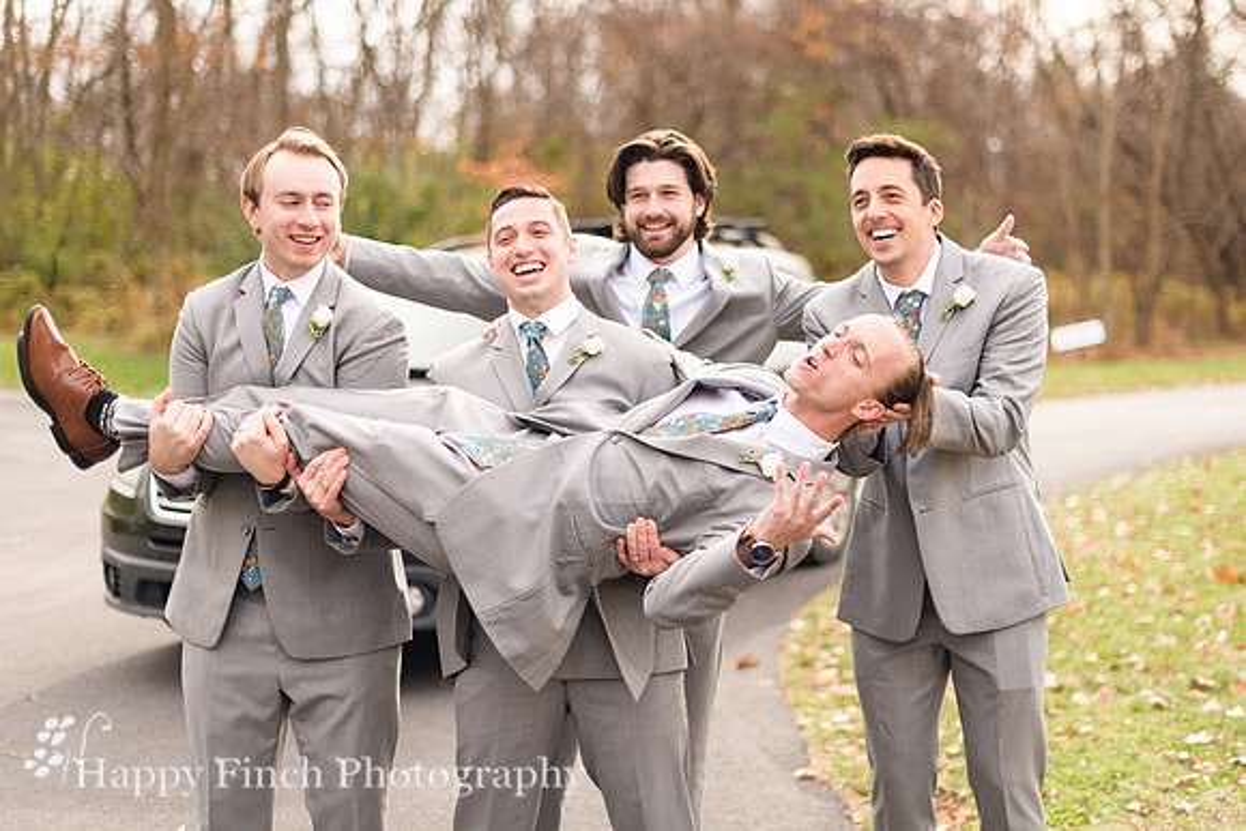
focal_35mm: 55
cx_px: 688
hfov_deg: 36.1
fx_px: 1911
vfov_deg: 24.5
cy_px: 372
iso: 400
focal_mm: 50
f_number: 1.8
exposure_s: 1/3200
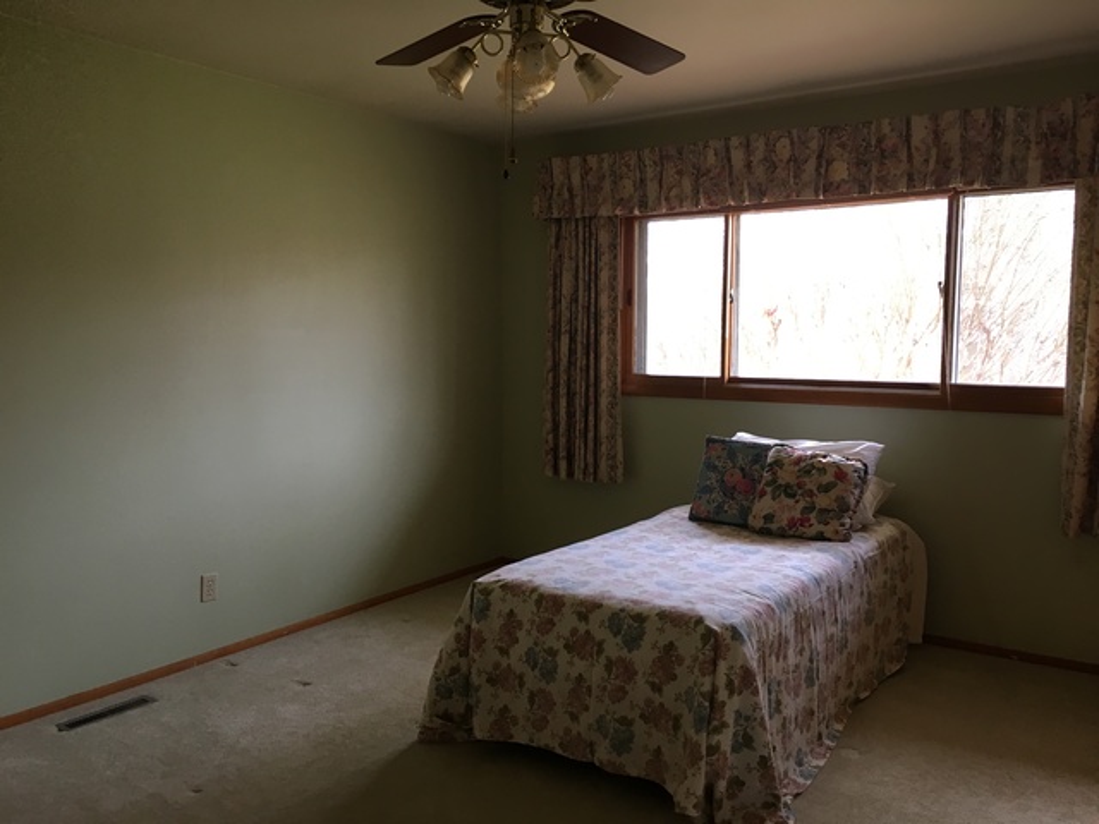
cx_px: 550
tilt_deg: -4.2
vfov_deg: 48.2
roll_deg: +0.6
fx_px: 921
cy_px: 412
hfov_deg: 61.7
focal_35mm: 29
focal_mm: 4.15
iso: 32
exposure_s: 1/30
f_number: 2.2
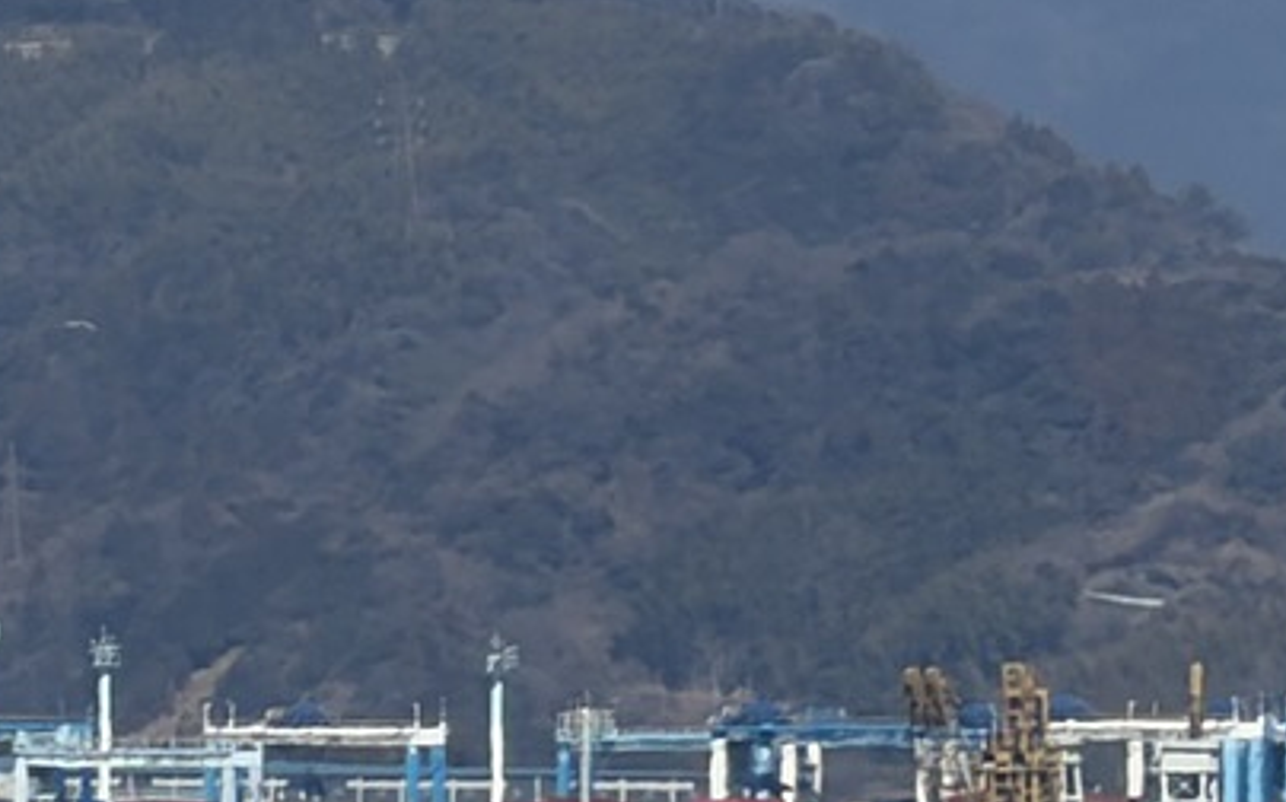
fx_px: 36780
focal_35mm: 1050
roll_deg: +0.0
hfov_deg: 2.0
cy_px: -640
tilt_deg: +2.5
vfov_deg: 1.2
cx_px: -175
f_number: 2.8
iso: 16
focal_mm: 16.89
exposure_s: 1/838
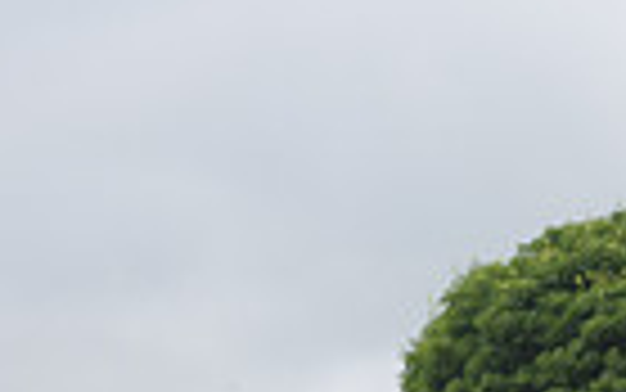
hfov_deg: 7.0
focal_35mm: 297
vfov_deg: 4.4
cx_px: 869
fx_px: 5069
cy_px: 849
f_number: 4
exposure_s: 1/1000
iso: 400
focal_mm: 70
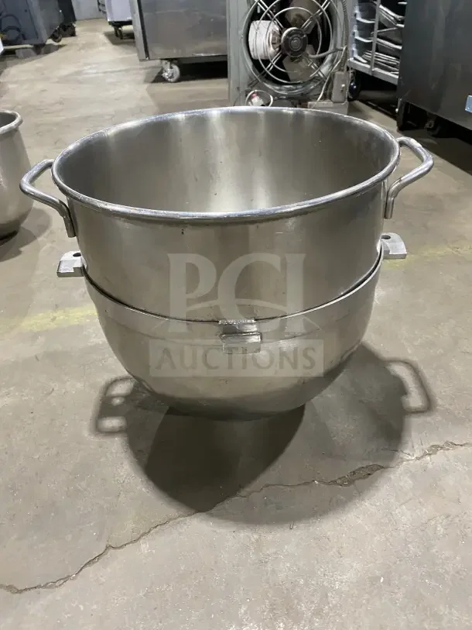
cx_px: 236
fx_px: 473
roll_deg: +3.9
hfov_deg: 53.1
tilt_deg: -34.8
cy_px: 315
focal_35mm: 26
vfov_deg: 67.3
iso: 500
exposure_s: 1/60
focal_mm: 4.25
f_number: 1.8
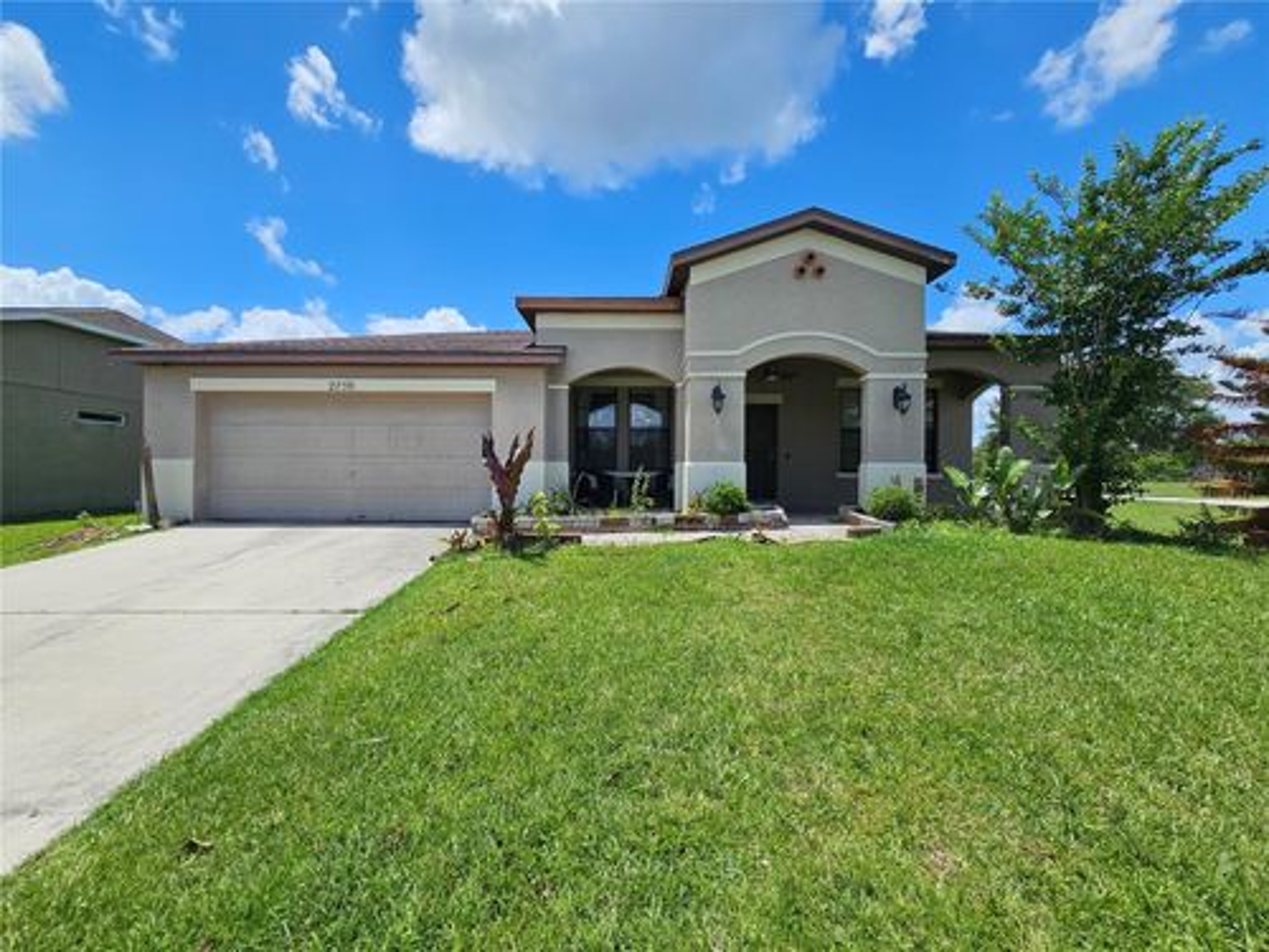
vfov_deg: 89.9
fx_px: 477
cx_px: 634
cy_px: 476
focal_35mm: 13
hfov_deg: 106.2
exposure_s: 1/3255
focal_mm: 2.2
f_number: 2.2
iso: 50
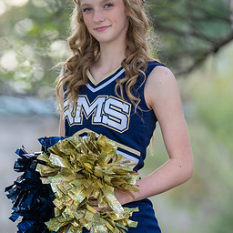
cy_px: 125
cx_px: 92
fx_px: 2574
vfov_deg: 5.2
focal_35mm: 338
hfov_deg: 5.2
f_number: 2.8
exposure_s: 1/320
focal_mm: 167
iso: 200
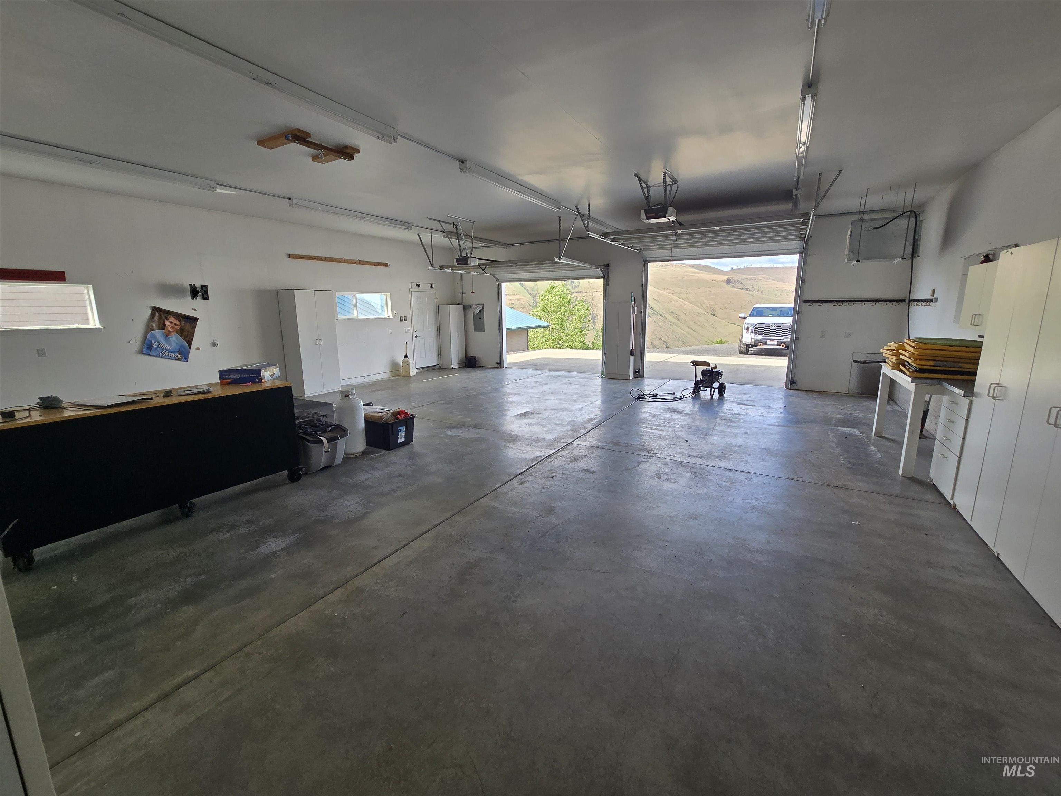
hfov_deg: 106.2
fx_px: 398
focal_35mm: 13
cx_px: 530
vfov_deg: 89.9
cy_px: 398
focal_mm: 2.2
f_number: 2.2
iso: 50
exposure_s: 1/185
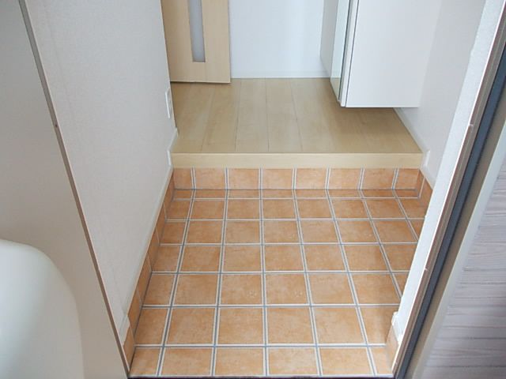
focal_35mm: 28
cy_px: 190
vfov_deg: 49.7
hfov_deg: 63.4
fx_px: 409
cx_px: 253
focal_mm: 4
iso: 200
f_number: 2.7
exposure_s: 1/60
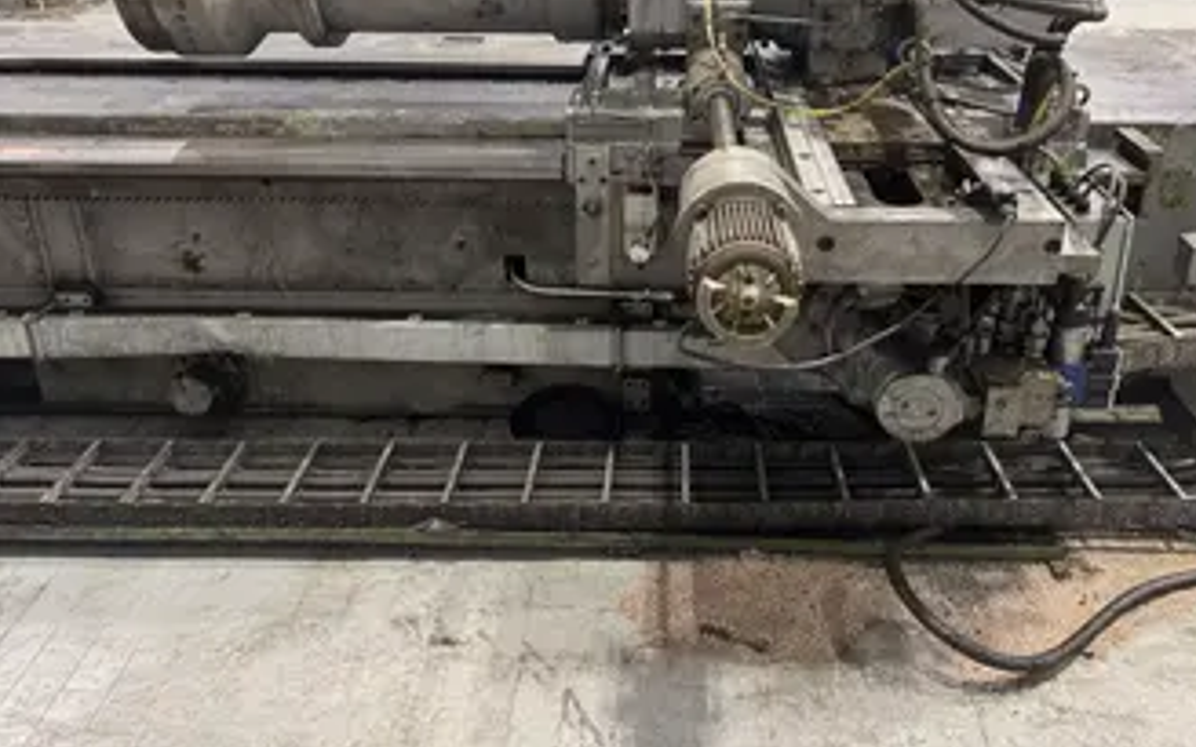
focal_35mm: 31
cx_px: 667
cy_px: 248
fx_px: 1010
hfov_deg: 61.1
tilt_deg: -24.6
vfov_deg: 40.1
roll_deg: -1.1
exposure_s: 1/60
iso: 500
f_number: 1.78
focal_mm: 6.76
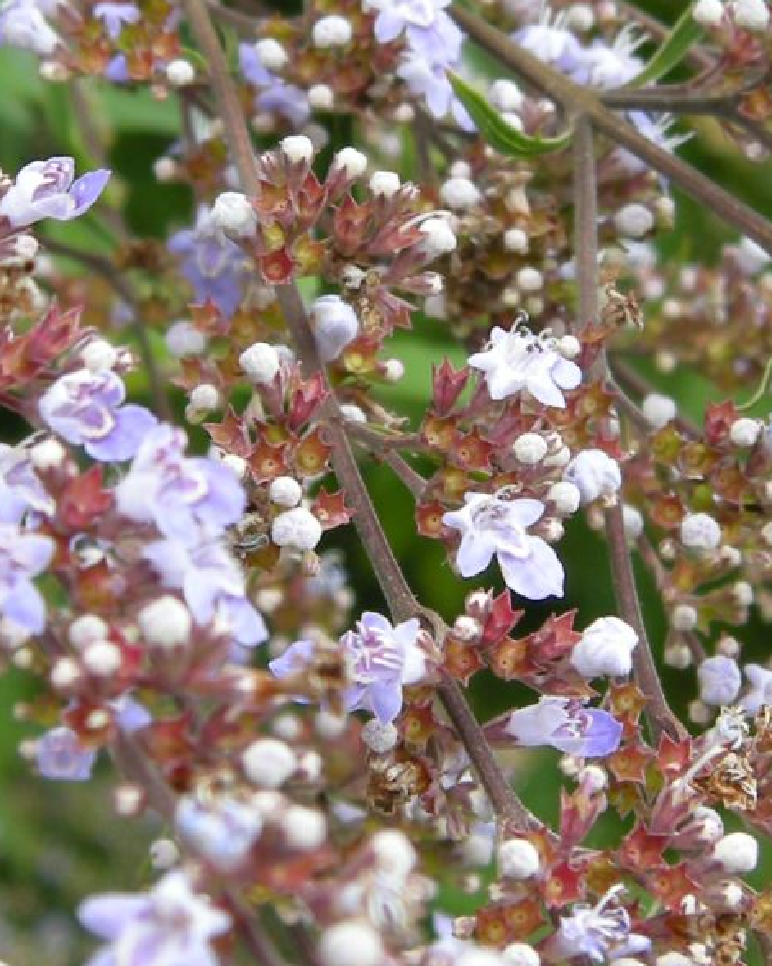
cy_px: 325
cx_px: 406
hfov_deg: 13.3
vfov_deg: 16.5
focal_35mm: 116
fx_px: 3314
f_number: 3.4
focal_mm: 7.5
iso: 64
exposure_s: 1/81.3
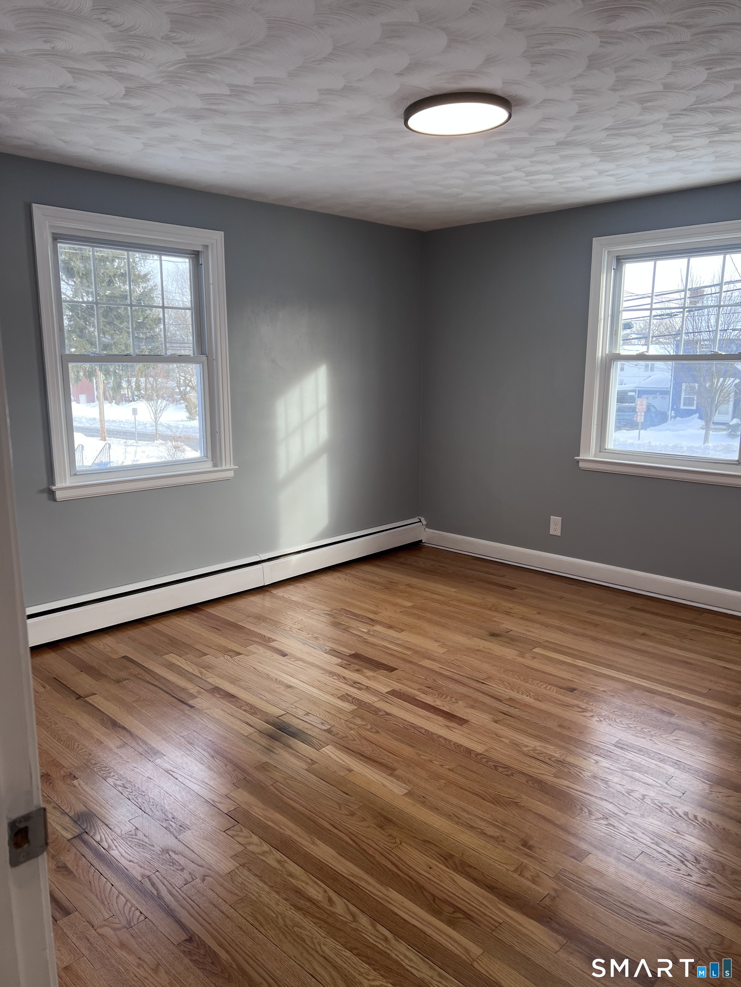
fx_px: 742
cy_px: 494
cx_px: 370
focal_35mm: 26
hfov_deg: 53.1
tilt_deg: -9.1
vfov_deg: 67.3
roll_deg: +0.7
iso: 40
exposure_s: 1/161
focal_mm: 5.7
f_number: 1.5
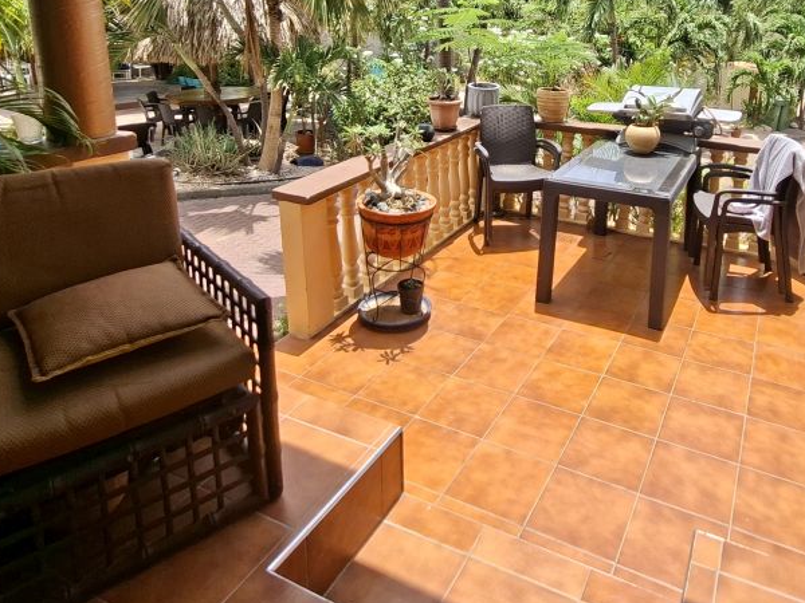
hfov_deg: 66.2
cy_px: 119
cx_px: 506
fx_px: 605
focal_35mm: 26
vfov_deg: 49.9
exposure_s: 1/1082
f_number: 2.2
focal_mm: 1.74
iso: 40
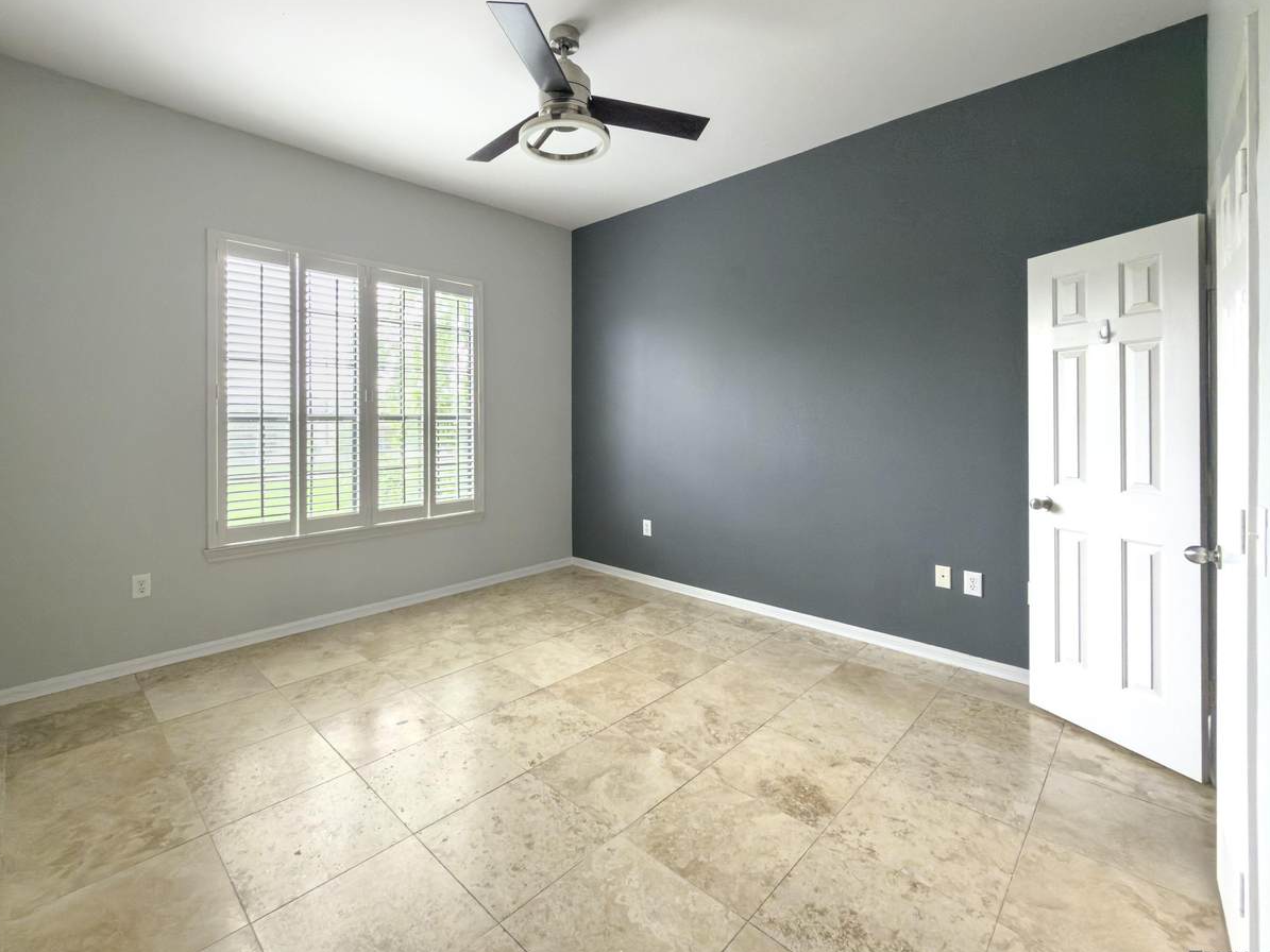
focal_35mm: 15
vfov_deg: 81.7
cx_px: 595
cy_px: 454
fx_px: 550
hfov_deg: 98.1
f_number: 2.2
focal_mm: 2.22
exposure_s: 1/30
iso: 200
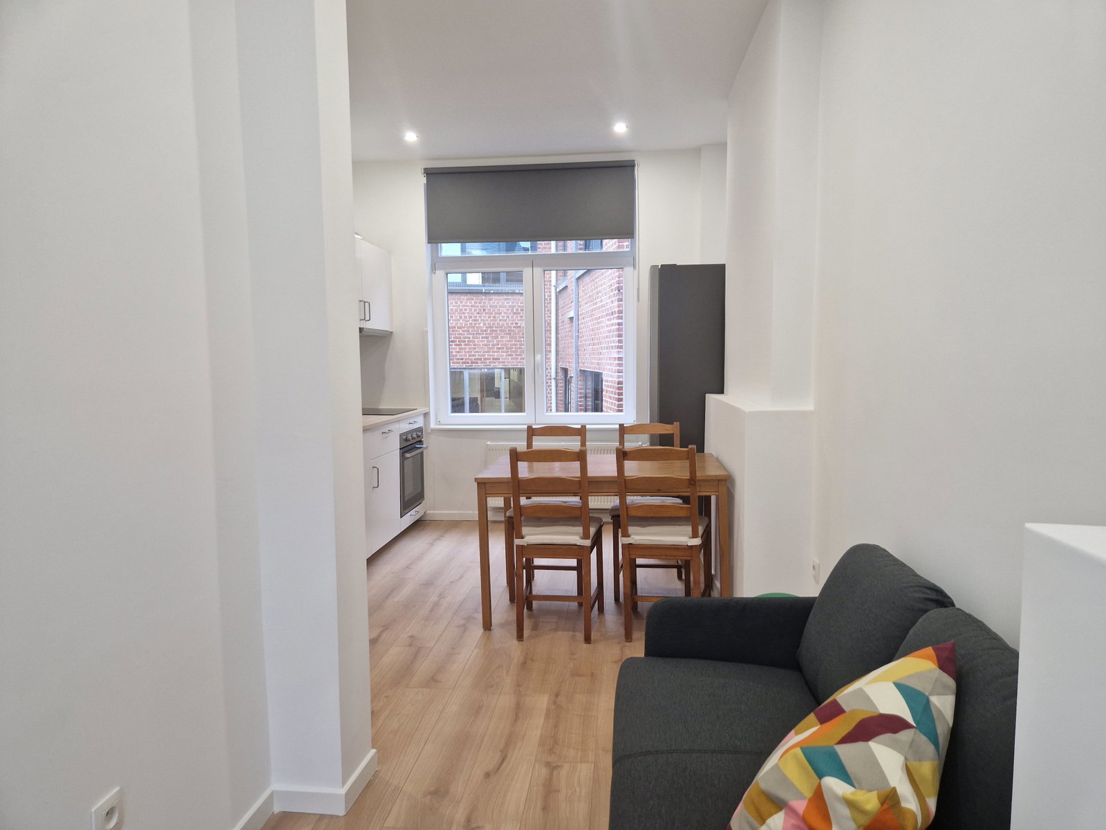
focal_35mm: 23
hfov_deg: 73.9
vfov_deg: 58.9
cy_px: 415
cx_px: 553
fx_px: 735
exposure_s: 1/100
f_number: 1.8
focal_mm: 5.4
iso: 250
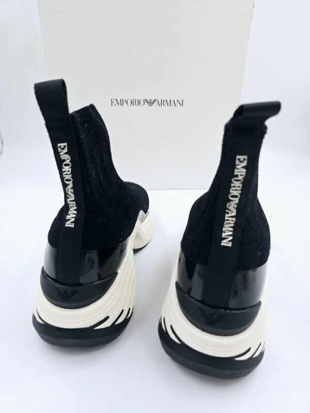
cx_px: 155
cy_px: 206
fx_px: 275
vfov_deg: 73.9
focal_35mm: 23
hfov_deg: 58.9
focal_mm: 6.3
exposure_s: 1/180
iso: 25
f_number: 1.7
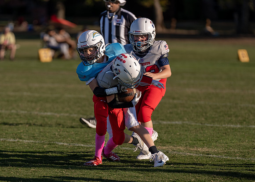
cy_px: 121
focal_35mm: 299
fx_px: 2163
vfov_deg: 4.8
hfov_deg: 6.7
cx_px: 84
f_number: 2.8
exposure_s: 1/2500
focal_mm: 200
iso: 100
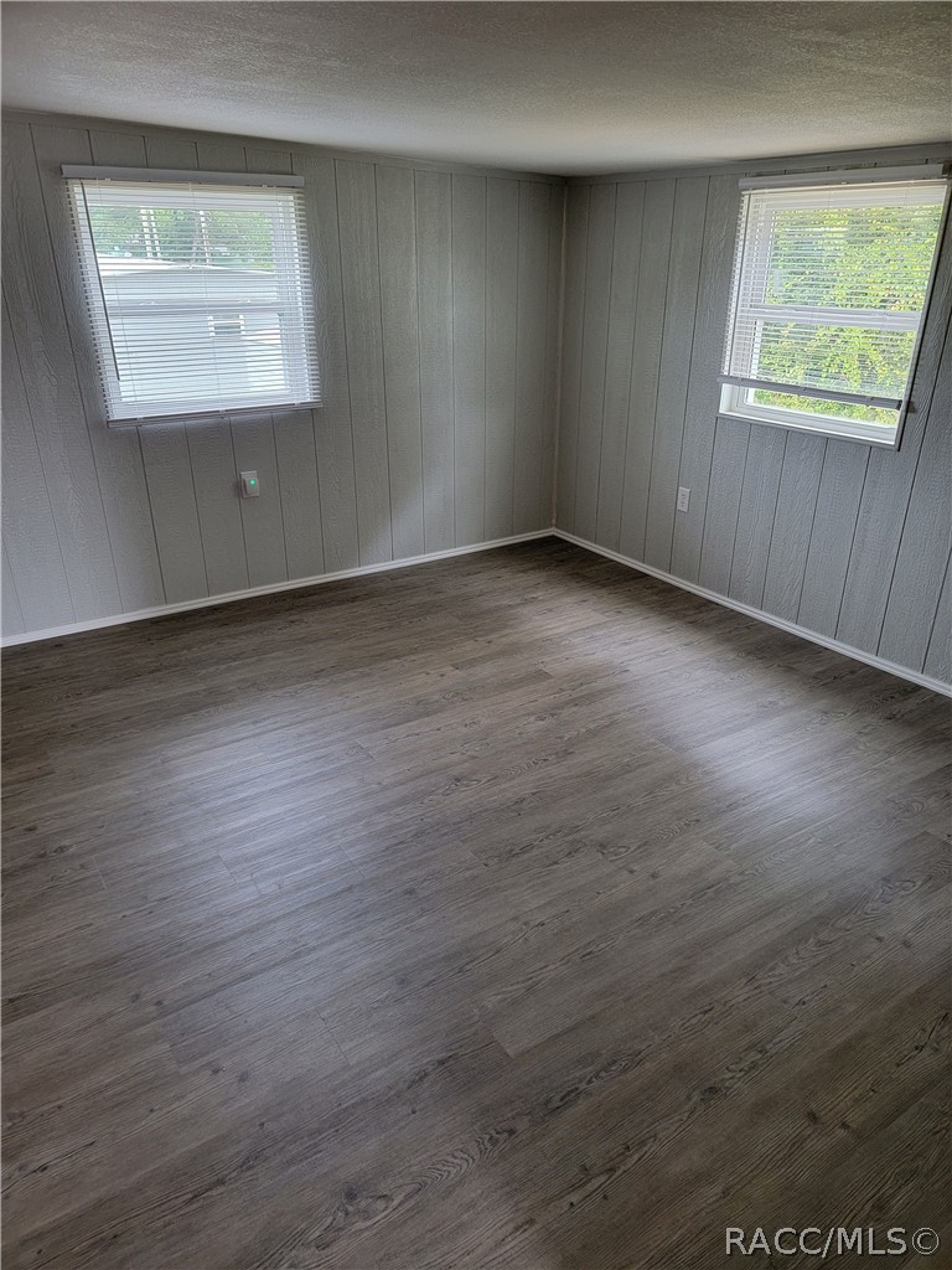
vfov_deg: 71.6
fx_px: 880
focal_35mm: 24
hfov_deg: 56.8
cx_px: 476
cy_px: 635
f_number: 1.8
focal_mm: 6.7
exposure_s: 1/119
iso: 200
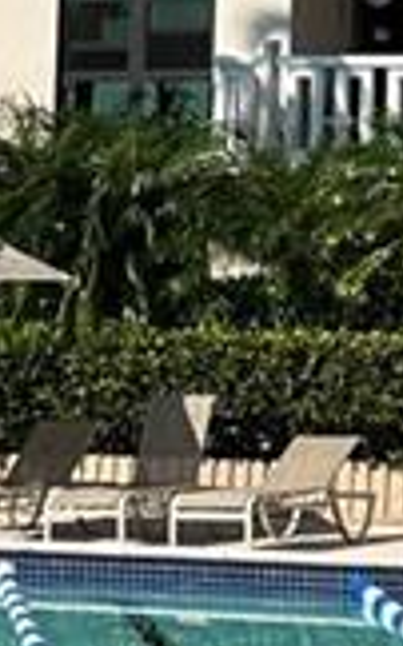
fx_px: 3327
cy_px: -375
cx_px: 383
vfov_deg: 10.6
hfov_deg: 6.9
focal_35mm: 189
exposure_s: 1/7042
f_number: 1.78
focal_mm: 6.86
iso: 80
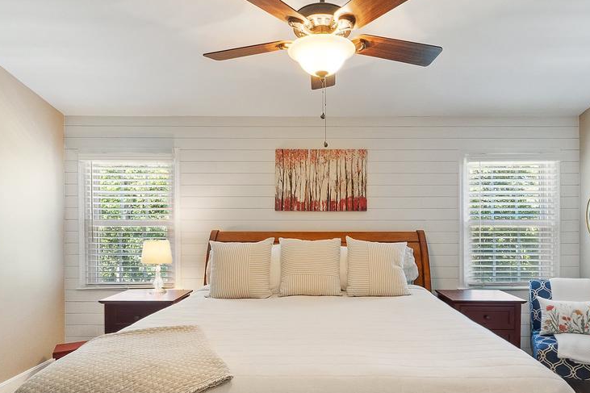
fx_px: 344
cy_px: 241
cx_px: 327
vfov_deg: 58.8
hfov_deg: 80.9
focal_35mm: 21
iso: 800
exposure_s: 1/3
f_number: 8
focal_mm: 10
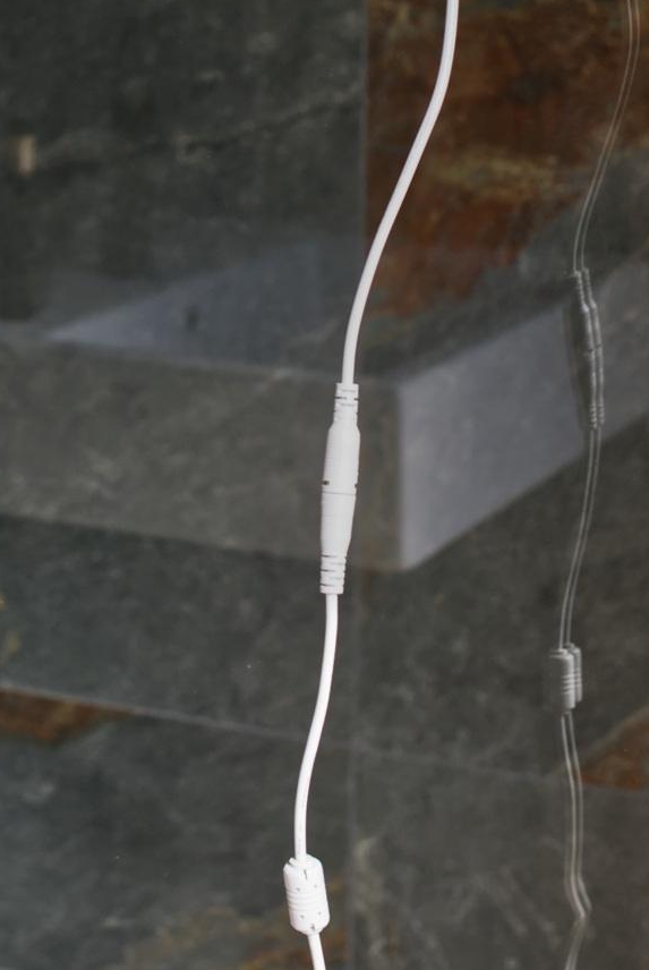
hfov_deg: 12.5
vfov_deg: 18.2
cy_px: 50
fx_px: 2966
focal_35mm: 110
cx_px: 194
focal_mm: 35
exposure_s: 1/250
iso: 500
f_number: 4
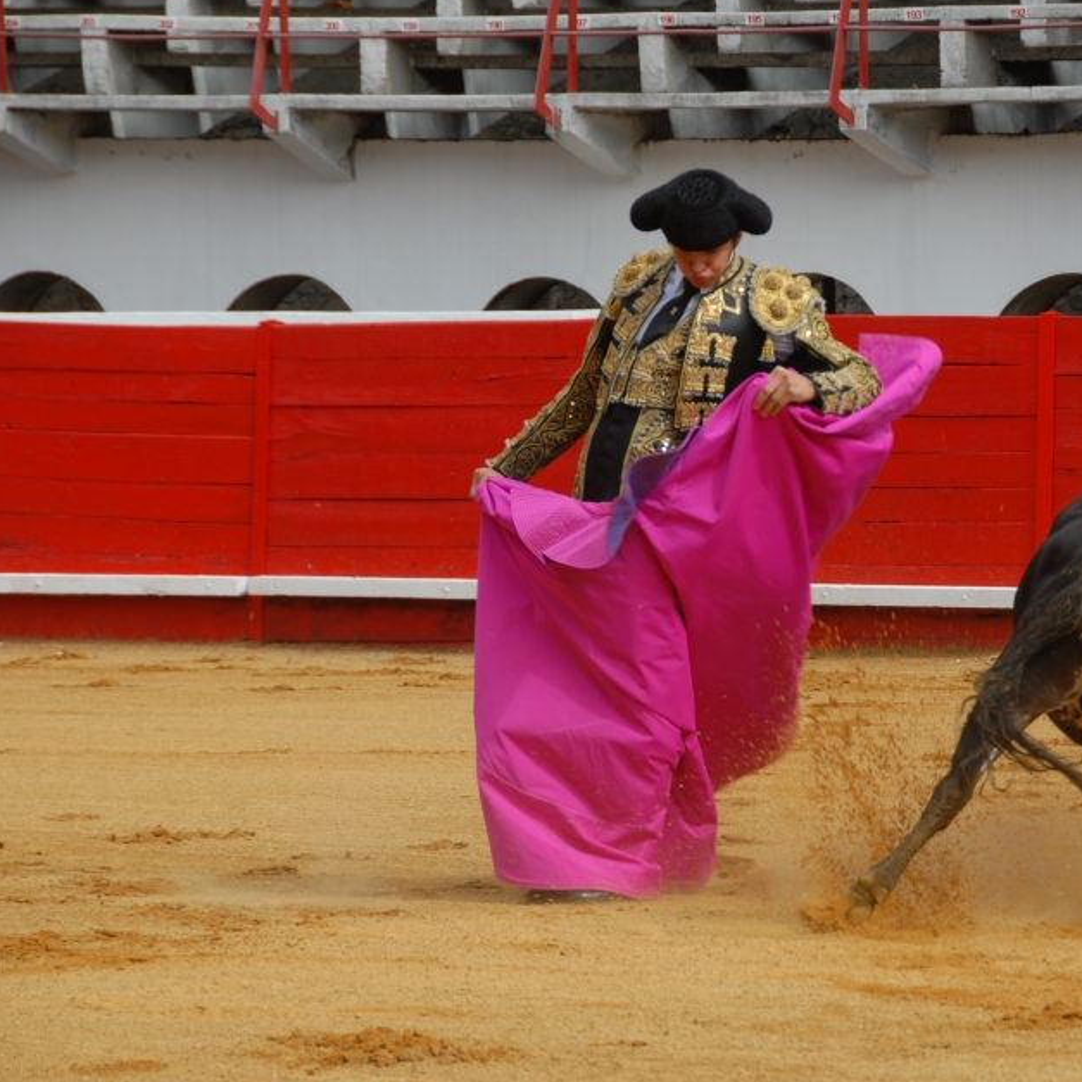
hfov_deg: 7.0
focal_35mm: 250
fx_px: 8841
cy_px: 543
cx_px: 851
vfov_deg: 7.0
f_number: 6.7
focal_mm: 120
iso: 100
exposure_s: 1/250
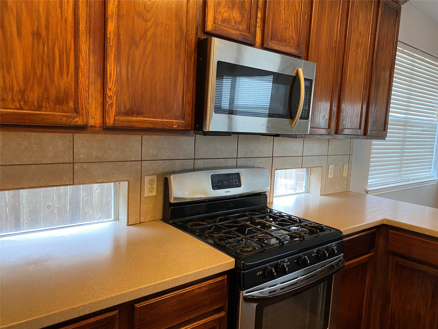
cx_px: 219
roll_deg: -2.7
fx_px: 329
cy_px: 164
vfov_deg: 53.1
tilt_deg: -7.2
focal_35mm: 26
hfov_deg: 67.3
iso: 200
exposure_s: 1/60
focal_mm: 4.25
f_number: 1.8
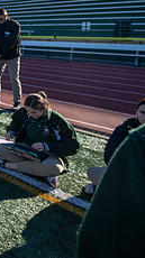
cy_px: 43
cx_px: -137
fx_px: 253
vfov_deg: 50.0
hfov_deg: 19.6
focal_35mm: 37
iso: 160
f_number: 4
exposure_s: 1/2000
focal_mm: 14
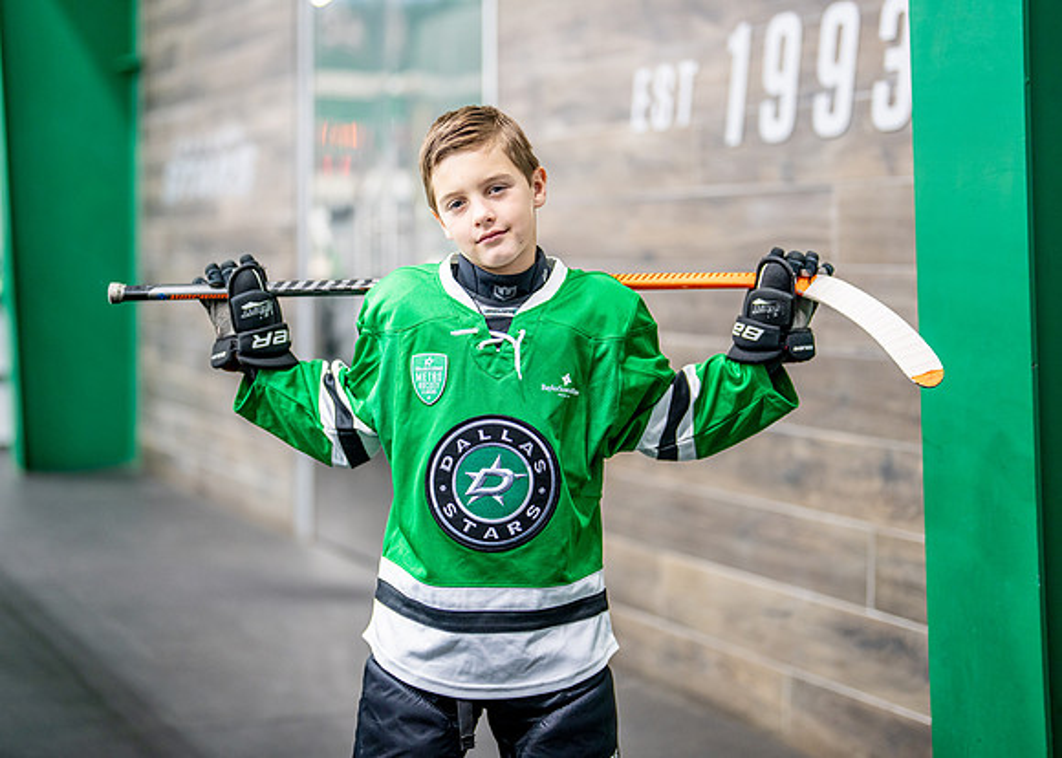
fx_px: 1799
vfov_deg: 23.8
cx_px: 494
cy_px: 330
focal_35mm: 60
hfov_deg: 32.9
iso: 640
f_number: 1.2
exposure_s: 1/500
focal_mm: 50
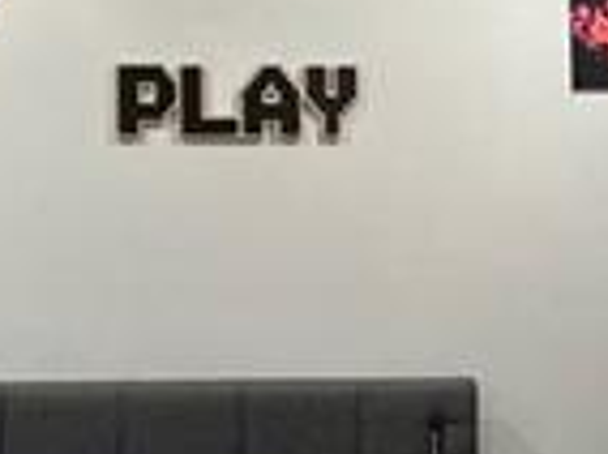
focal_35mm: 101
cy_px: 180
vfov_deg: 14.6
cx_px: 287
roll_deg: +0.2
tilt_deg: +3.8
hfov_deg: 19.5
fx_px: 1771
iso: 200
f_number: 2.2
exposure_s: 1/60
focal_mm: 2.22
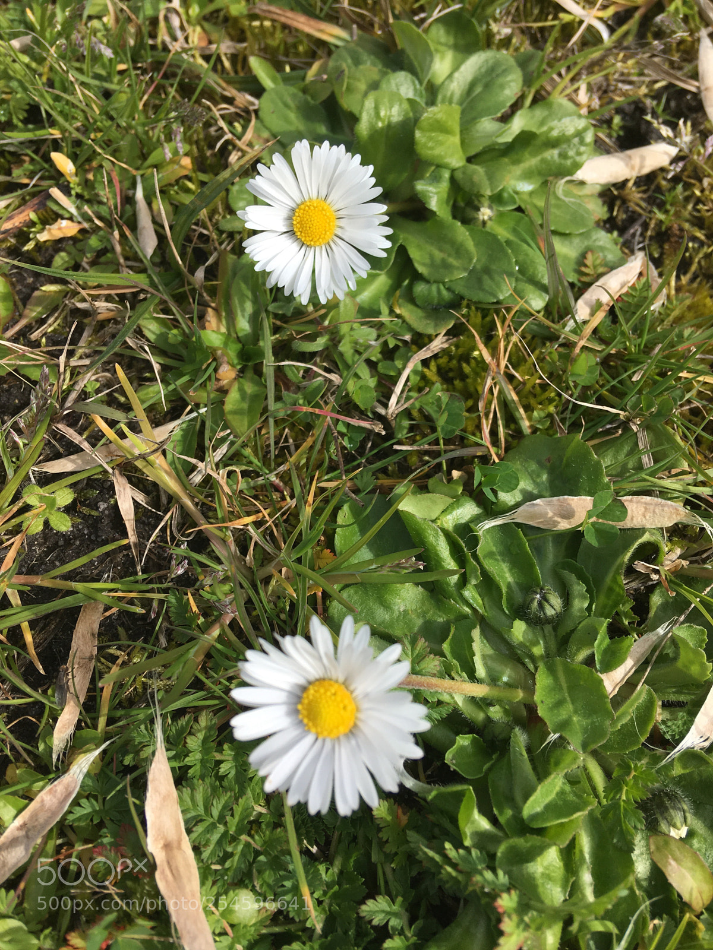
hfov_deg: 48.2
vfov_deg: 61.7
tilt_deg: -68.2
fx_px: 796
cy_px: 475
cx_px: 356
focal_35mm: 29
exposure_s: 1/1261
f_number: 2.2
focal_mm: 4.15
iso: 25
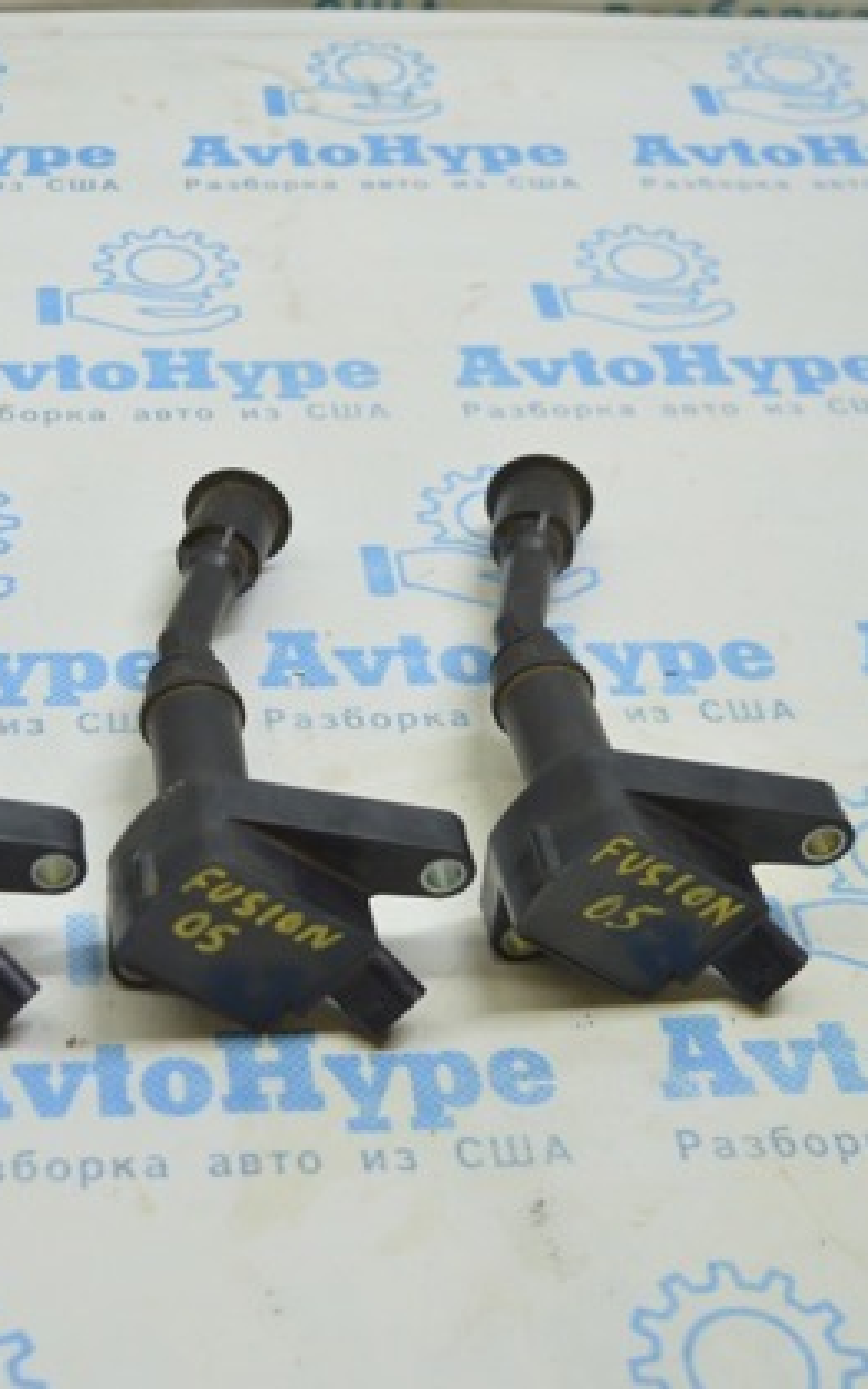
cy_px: 688
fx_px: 2119
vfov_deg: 36.3
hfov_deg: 22.6
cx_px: 89
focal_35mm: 56
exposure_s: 1/60
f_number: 4
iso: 400
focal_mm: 24
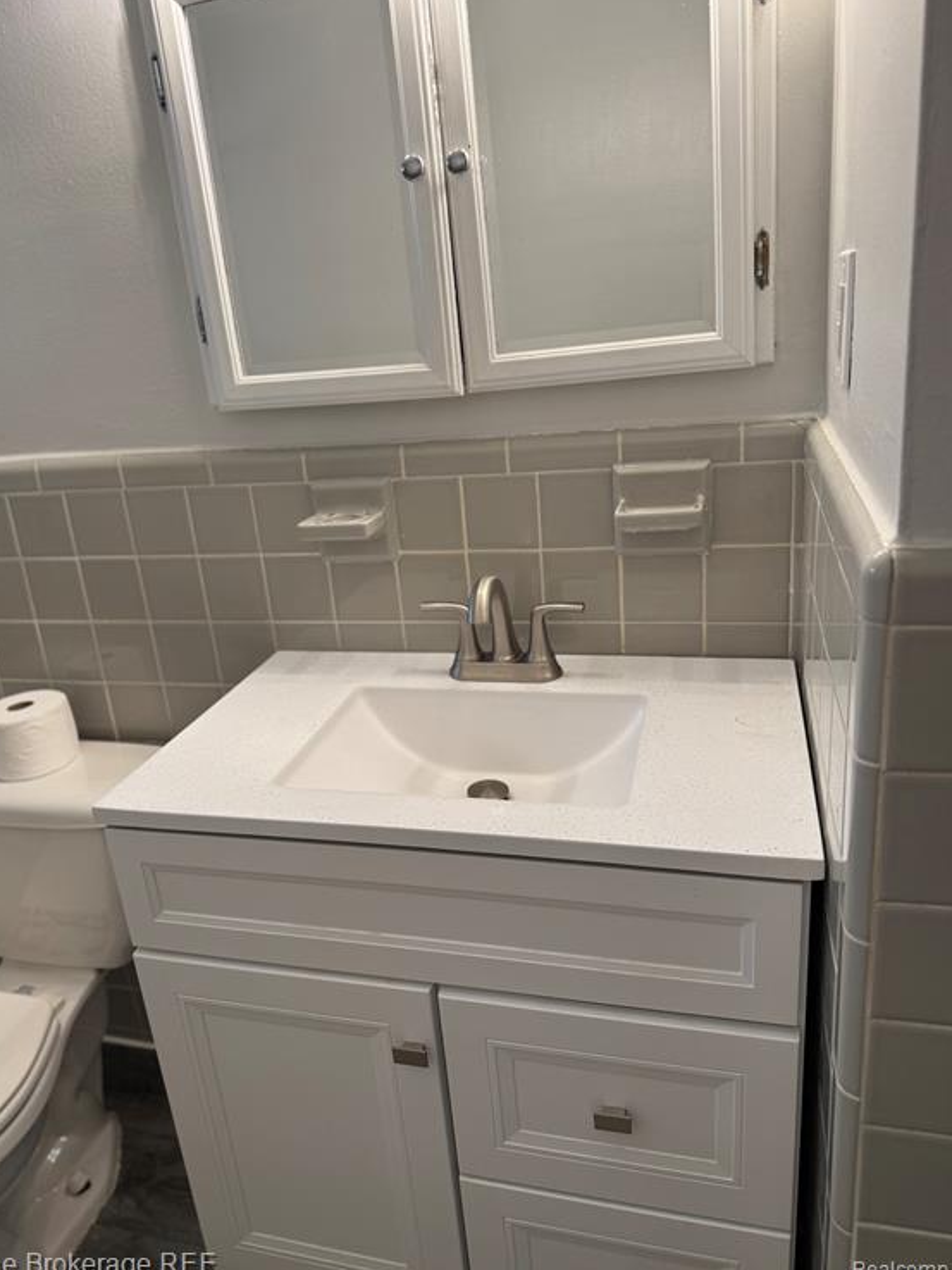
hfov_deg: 54.9
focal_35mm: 25
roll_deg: +6.2
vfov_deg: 69.4
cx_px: 460
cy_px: 624
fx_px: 916
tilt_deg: -19.6
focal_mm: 6.76
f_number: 1.78
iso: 125
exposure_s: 1/120
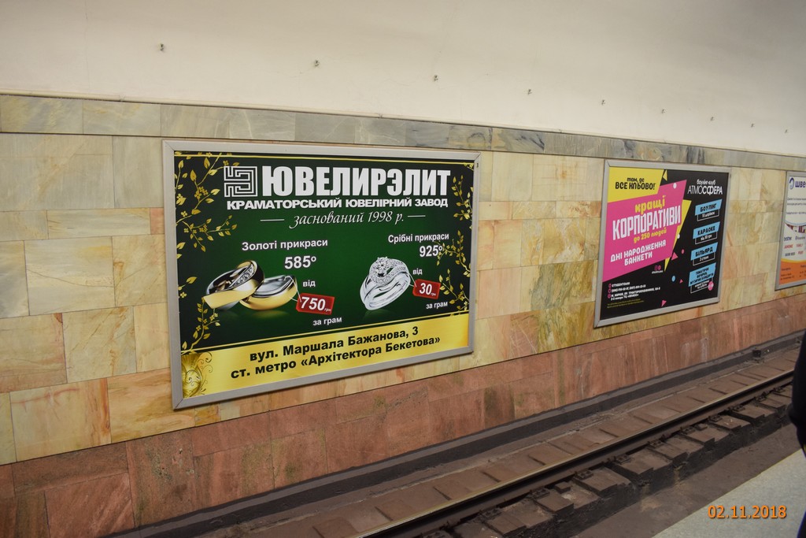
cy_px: 269
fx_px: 605
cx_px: 403
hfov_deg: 67.4
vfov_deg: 47.9
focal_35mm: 27
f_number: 5.6
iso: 1600
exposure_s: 1/20
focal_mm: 18
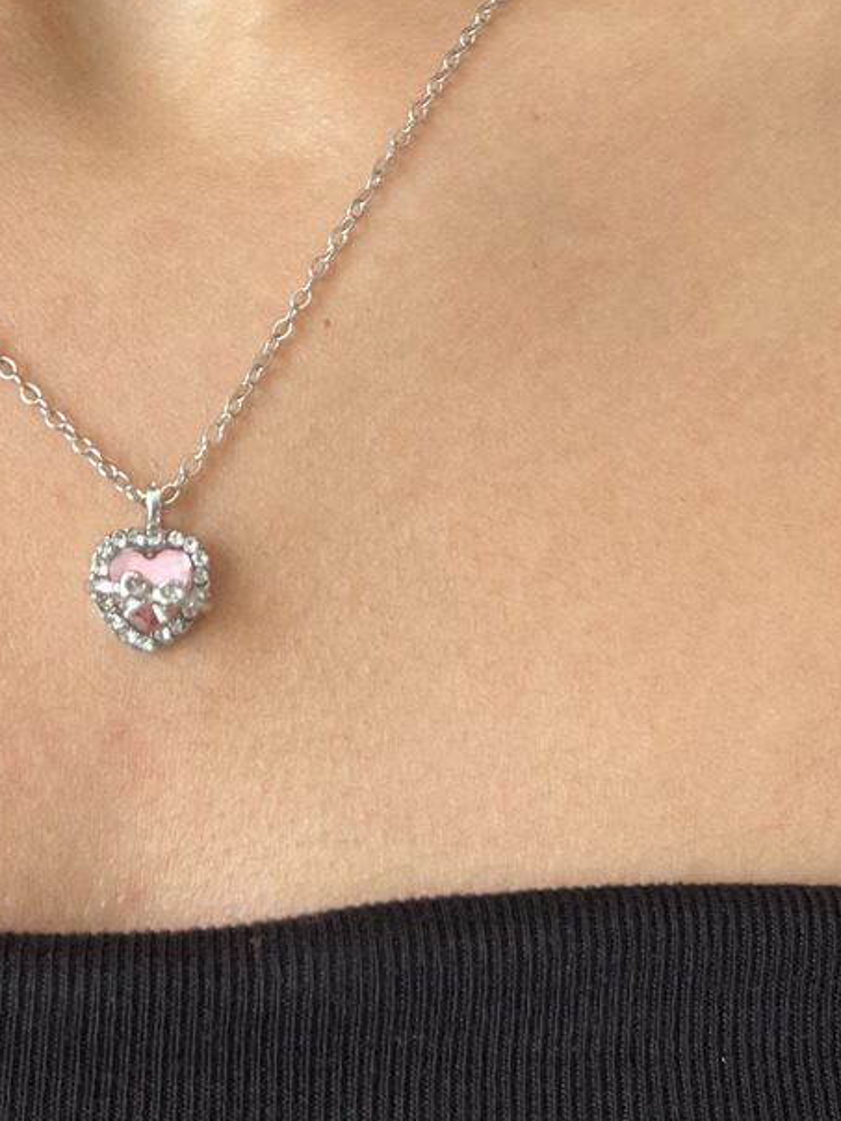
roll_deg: -2.4
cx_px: 175
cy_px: 372
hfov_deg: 32.7
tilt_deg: -8.2
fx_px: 1393
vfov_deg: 43.2
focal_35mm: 43
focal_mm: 5.1
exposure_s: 1/122
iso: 80
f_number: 1.6
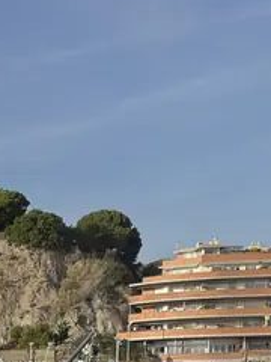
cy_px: 467
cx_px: -492
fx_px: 1065
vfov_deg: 18.0
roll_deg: +0.5
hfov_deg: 10.8
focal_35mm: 102
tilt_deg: -2.4
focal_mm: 6.76
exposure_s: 1/4739
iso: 64
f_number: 1.78
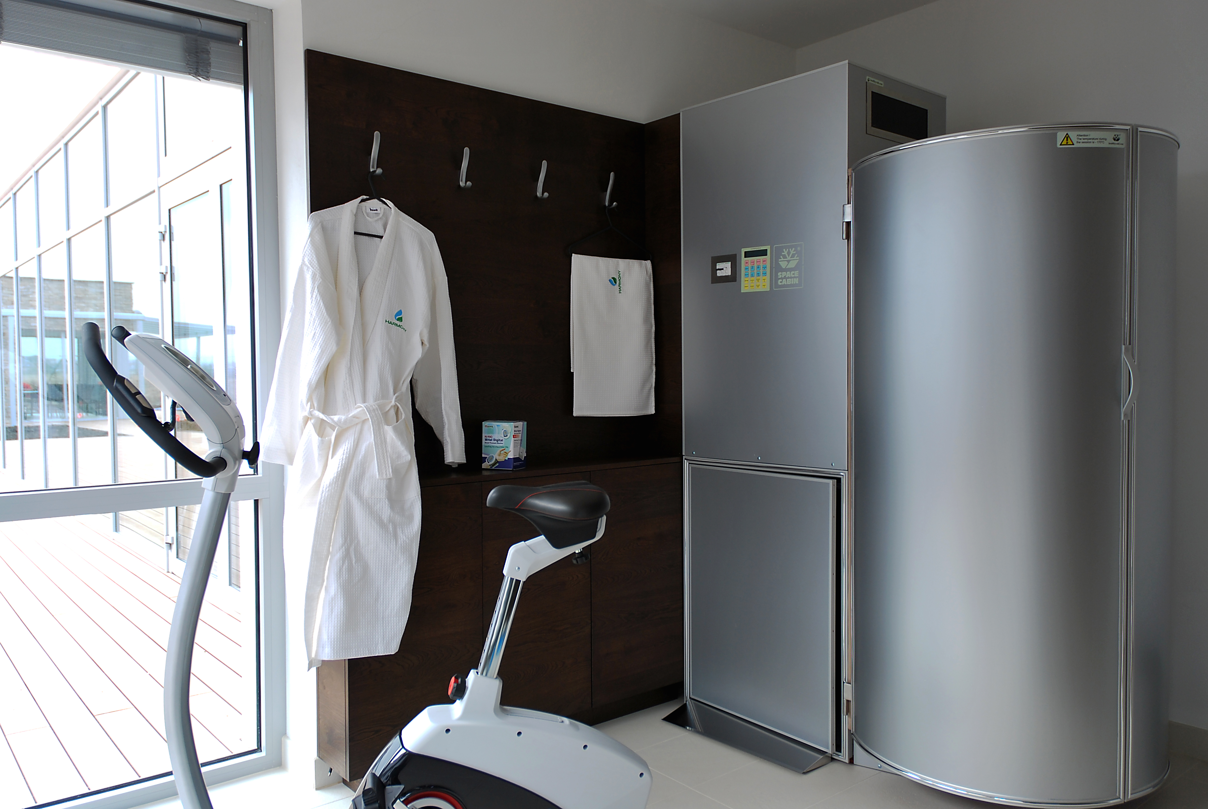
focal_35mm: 27
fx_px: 907
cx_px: 604
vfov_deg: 48.0
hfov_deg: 67.3
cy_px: 404
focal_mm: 18
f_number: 4
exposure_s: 1/60
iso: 100
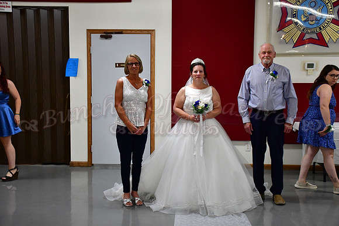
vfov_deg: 28.1
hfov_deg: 41.1
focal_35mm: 48
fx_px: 452
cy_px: 113
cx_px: 170
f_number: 4
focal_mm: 32
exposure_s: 1/160
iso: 3200
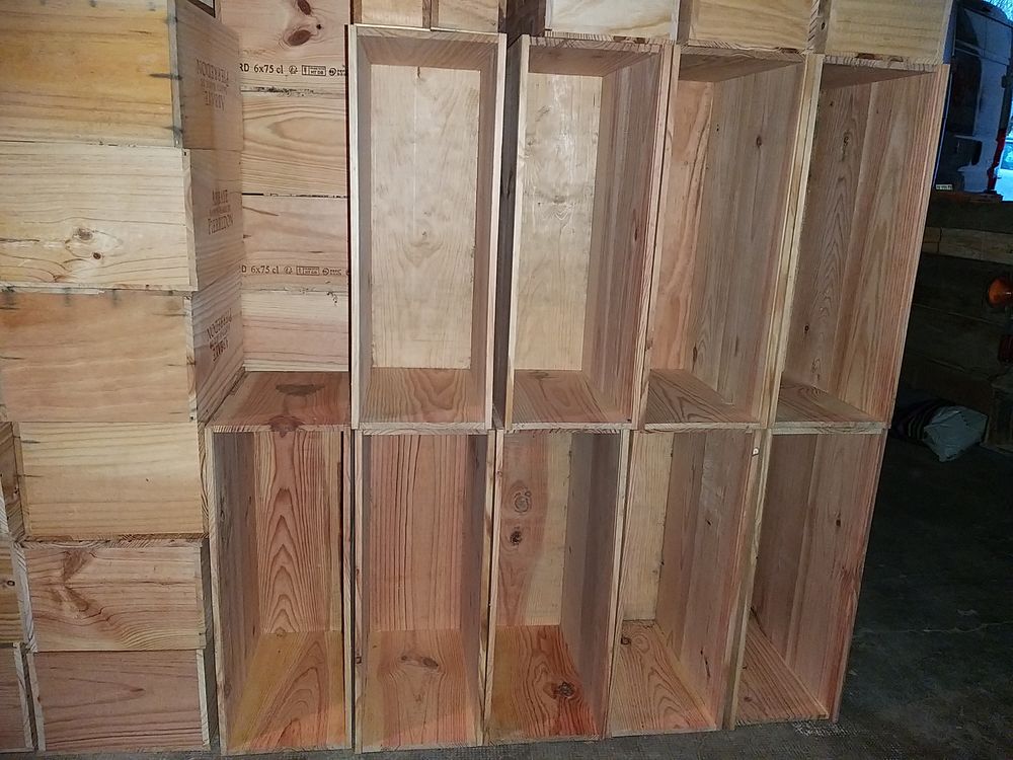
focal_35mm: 27
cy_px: 380
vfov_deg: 51.4
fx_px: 790
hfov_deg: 65.3
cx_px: 506
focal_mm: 3.93
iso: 250
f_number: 1.7
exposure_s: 1/33
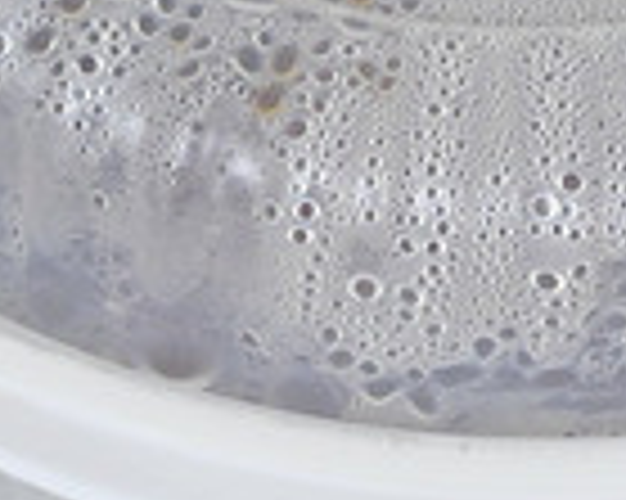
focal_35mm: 211
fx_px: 3906
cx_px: 77
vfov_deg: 7.3
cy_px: 505
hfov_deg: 9.1
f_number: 1.7
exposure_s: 1/60
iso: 400
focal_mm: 15
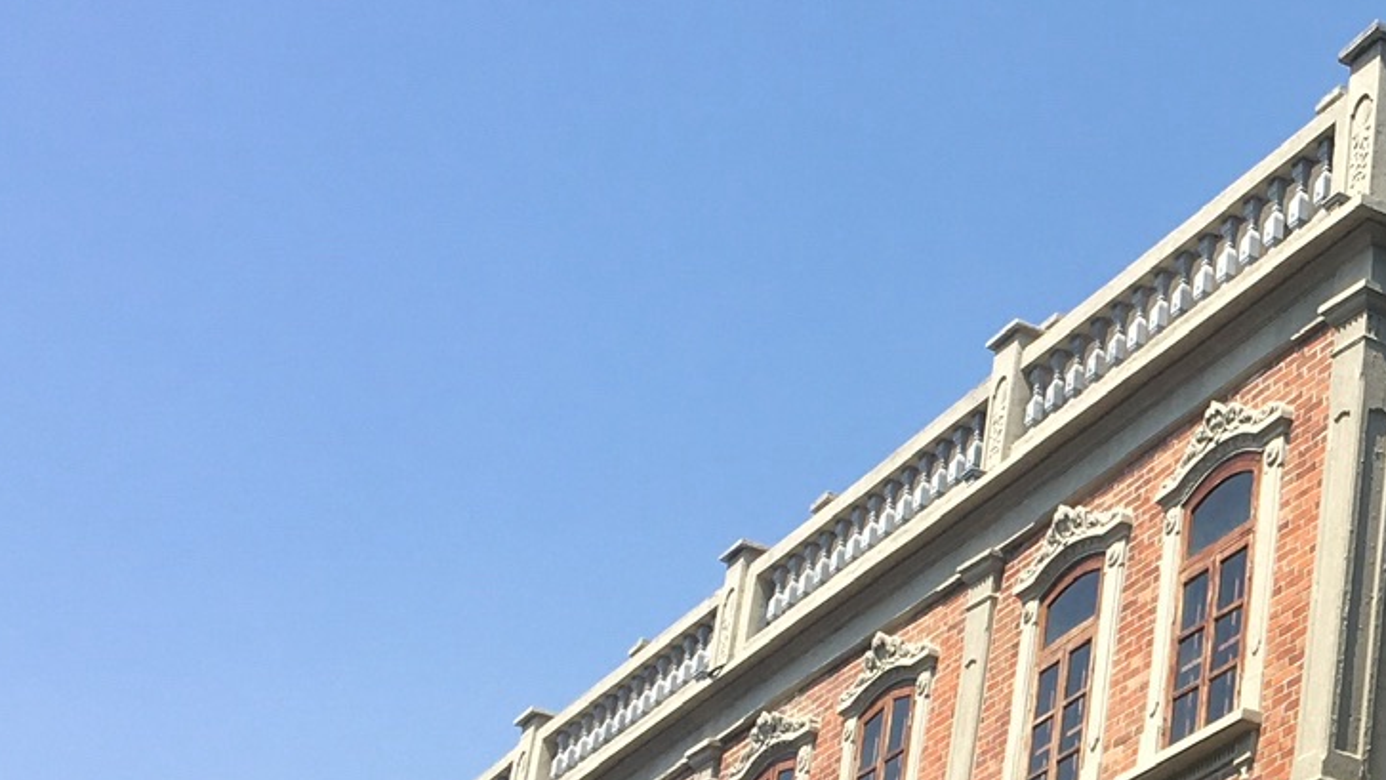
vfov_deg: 13.4
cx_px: 1596
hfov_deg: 22.3
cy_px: 749
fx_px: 3271
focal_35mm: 89
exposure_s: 1/1304
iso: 25
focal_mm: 4.15
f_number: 2.2
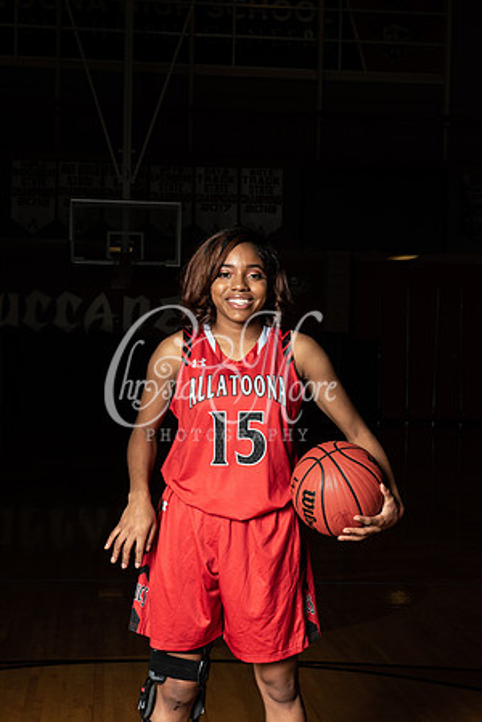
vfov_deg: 28.8
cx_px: 241
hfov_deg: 19.5
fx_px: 1406
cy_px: 361
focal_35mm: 70
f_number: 14
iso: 320
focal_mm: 70
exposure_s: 1/200
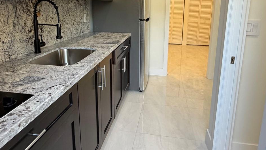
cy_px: 39
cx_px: 135
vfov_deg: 43.1
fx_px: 183
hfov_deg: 71.9
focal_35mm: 26
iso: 200
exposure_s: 1/121
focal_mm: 2.22
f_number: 2.2
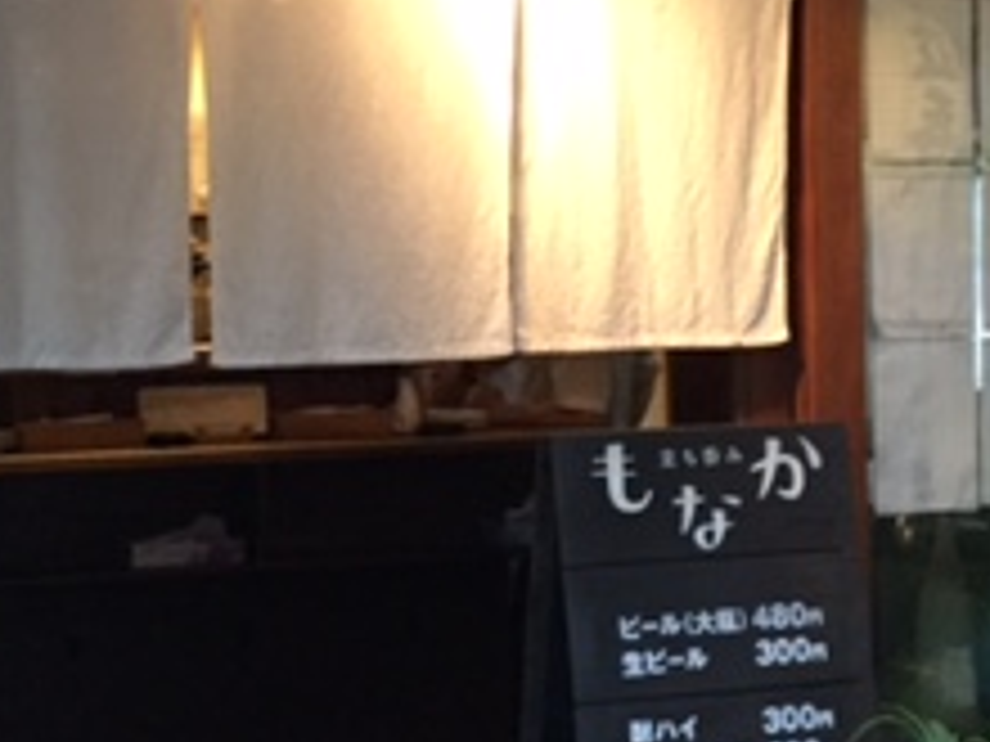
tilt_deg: -2.6
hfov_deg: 21.8
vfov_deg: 16.4
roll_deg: +1.3
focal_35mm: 90
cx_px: 508
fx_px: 2574
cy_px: 355
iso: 125
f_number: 2.4
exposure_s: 1/30
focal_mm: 3.3
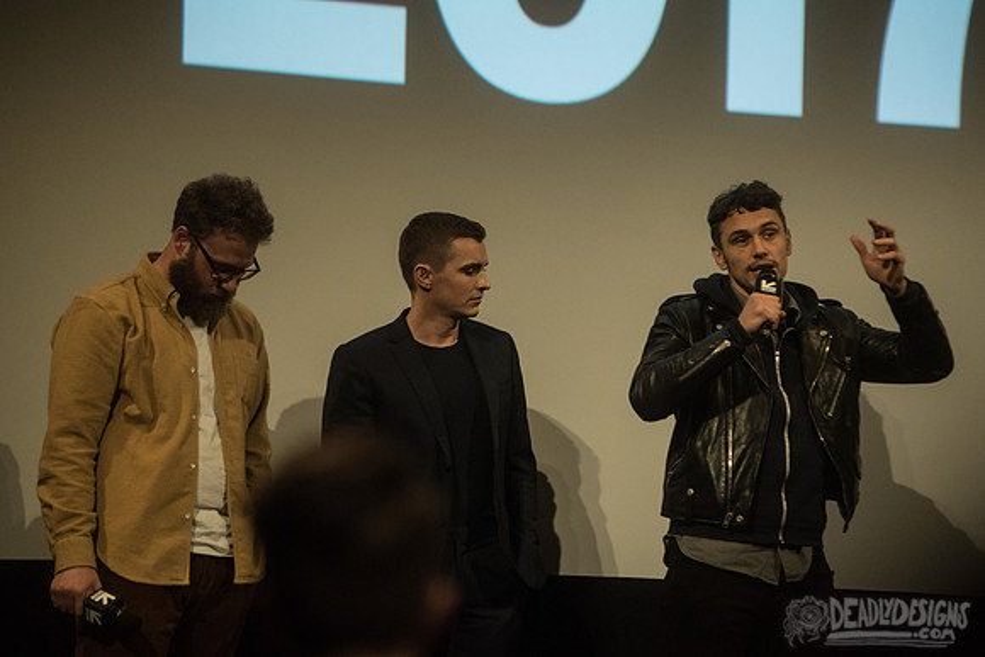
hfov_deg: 10.0
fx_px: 5640
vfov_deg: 6.7
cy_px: 291
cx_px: 549
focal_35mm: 206
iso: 2000
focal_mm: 185
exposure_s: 1/250
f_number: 3.2
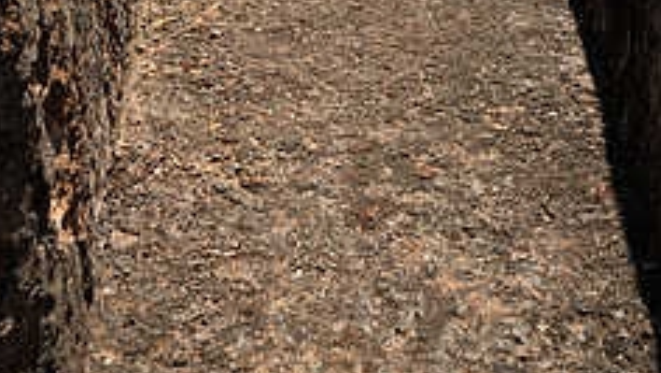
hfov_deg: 42.9
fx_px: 842
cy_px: -101
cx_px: 353
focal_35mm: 48
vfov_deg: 22.5
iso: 100
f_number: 8
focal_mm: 24
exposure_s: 1/125
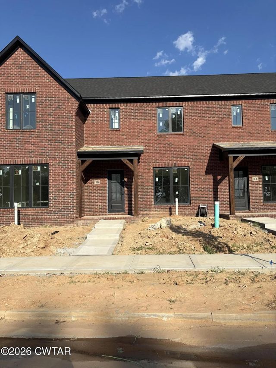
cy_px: 184
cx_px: 138
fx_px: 276
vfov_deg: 67.3
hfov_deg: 53.1
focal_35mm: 26
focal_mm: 5.96
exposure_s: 1/3831
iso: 50
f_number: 1.6
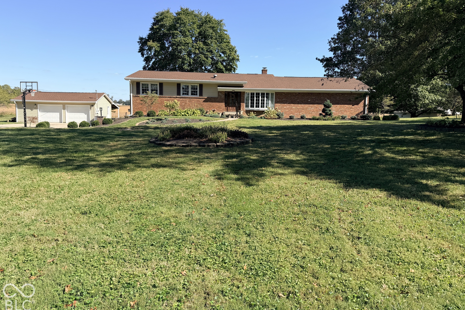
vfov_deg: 51.2
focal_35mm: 25
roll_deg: -0.7
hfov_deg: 71.5
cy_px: 139
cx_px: 233
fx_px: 323
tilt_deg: -6.2
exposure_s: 1/3021
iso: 80
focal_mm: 6.76
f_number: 1.78
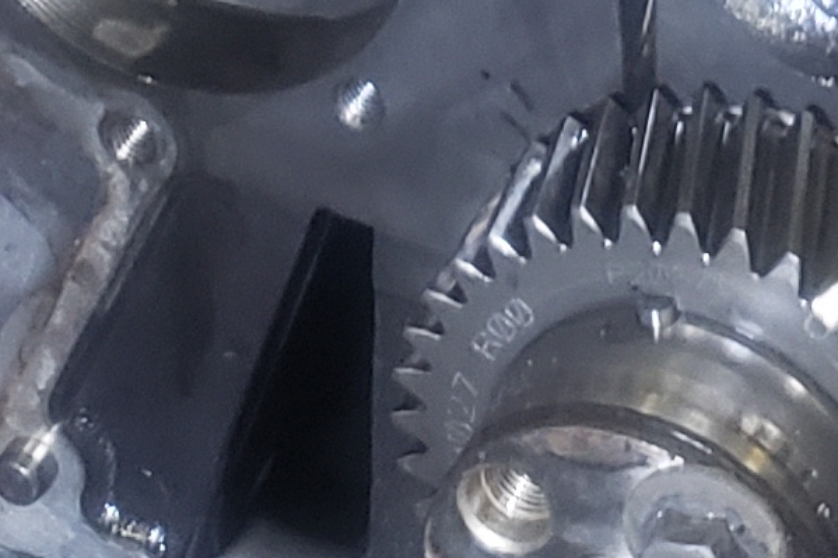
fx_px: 4235
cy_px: -847
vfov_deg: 7.0
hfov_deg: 11.3
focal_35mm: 182
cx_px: 516
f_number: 1.5
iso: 250
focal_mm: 4.3
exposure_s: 1/30
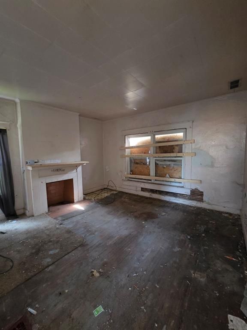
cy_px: 165
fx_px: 124
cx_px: 124
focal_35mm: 13
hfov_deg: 89.9
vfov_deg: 106.2
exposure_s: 1/30
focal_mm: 2.2
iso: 1250
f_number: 2.2
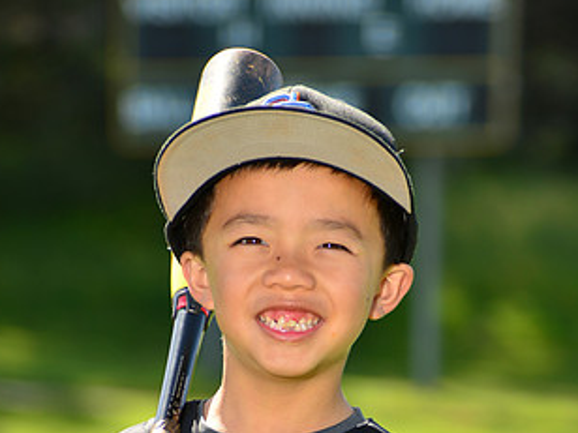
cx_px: 305
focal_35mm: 362
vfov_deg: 4.1
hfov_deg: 5.5
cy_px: 514
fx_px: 6044
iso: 200
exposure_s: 1/250
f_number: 8
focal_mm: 200
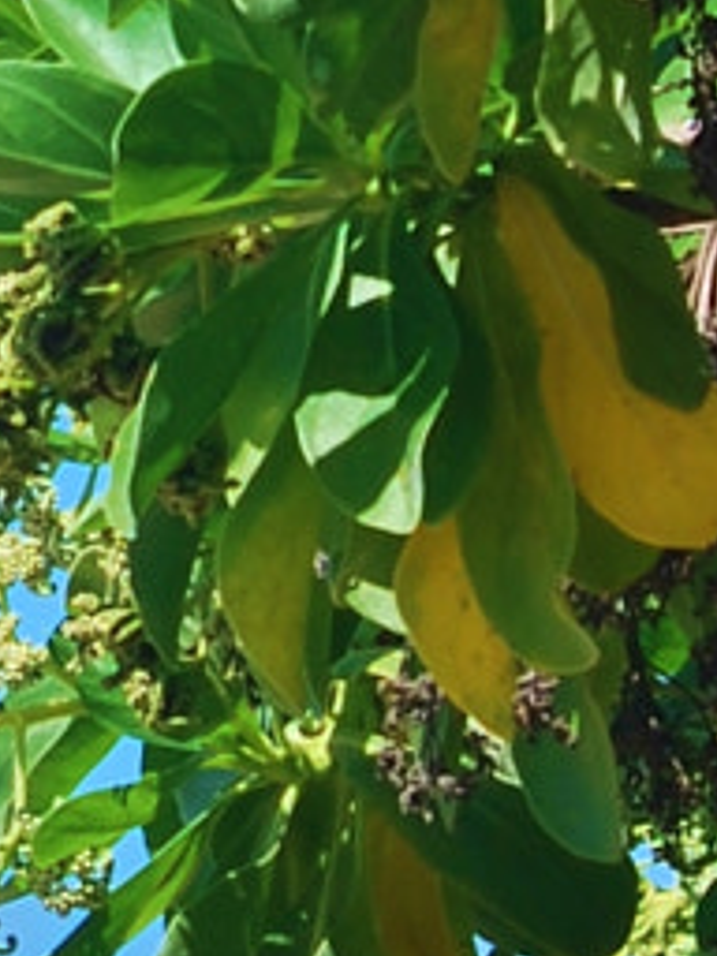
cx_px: -629
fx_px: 17533
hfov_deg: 2.3
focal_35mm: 635
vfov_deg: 3.1
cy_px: 437
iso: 100
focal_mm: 55
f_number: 8
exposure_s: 1/250
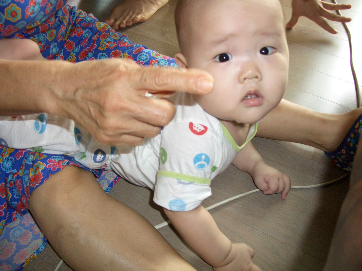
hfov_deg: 55.4
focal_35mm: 33
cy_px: 136
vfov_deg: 42.9
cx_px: 181
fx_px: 345
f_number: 2.8
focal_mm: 7.1
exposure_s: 1/60
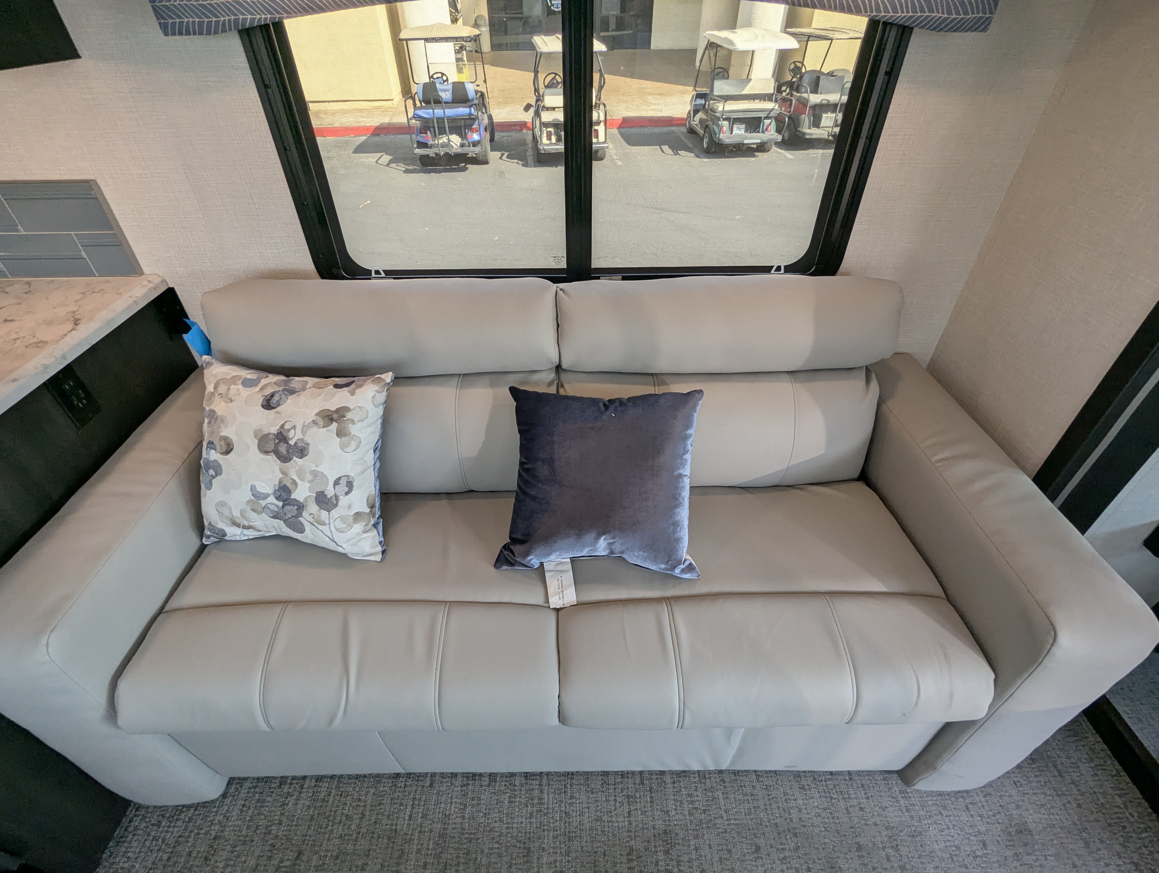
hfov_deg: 94.4
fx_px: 536
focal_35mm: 16
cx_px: 580
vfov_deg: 78.2
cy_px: 436
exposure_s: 1/246
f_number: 2.2
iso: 83
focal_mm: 2.35
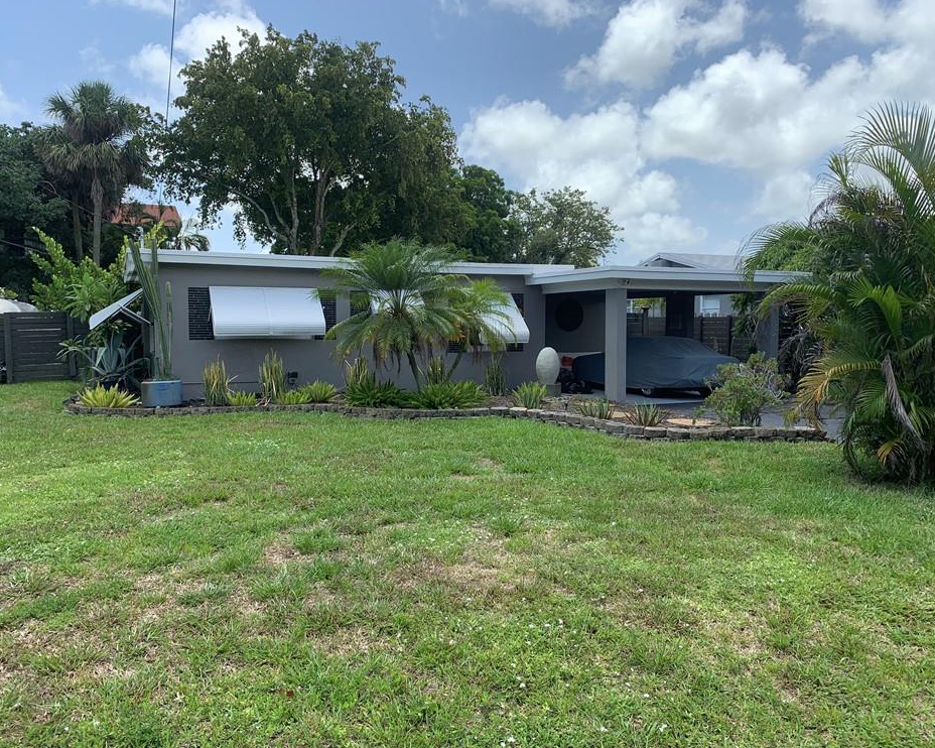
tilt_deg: -3.7
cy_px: 375
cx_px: 482
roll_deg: +0.1
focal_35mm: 28
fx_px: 775
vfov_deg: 51.5
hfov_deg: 62.2
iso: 25
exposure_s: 1/1350
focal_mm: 4.25
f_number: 1.8
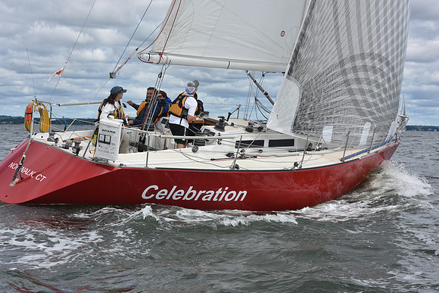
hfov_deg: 28.8
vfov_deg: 19.5
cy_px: 146
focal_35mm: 70
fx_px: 854
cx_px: 220
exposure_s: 1/800
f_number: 9
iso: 250
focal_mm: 70
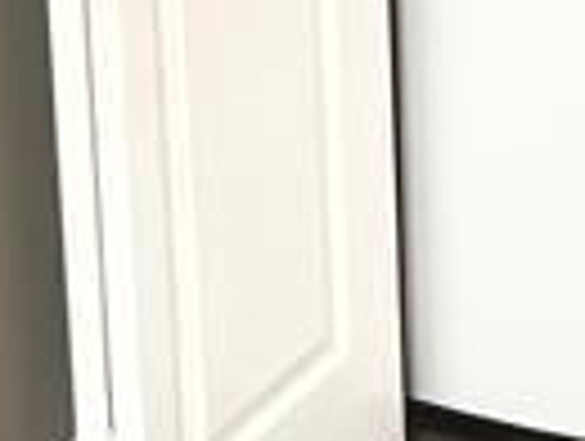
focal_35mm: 128
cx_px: 1017
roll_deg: -0.2
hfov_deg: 13.9
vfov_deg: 10.8
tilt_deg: -9.0
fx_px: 2167
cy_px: -400
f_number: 1.6
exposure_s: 1/60
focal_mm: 4.2
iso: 160
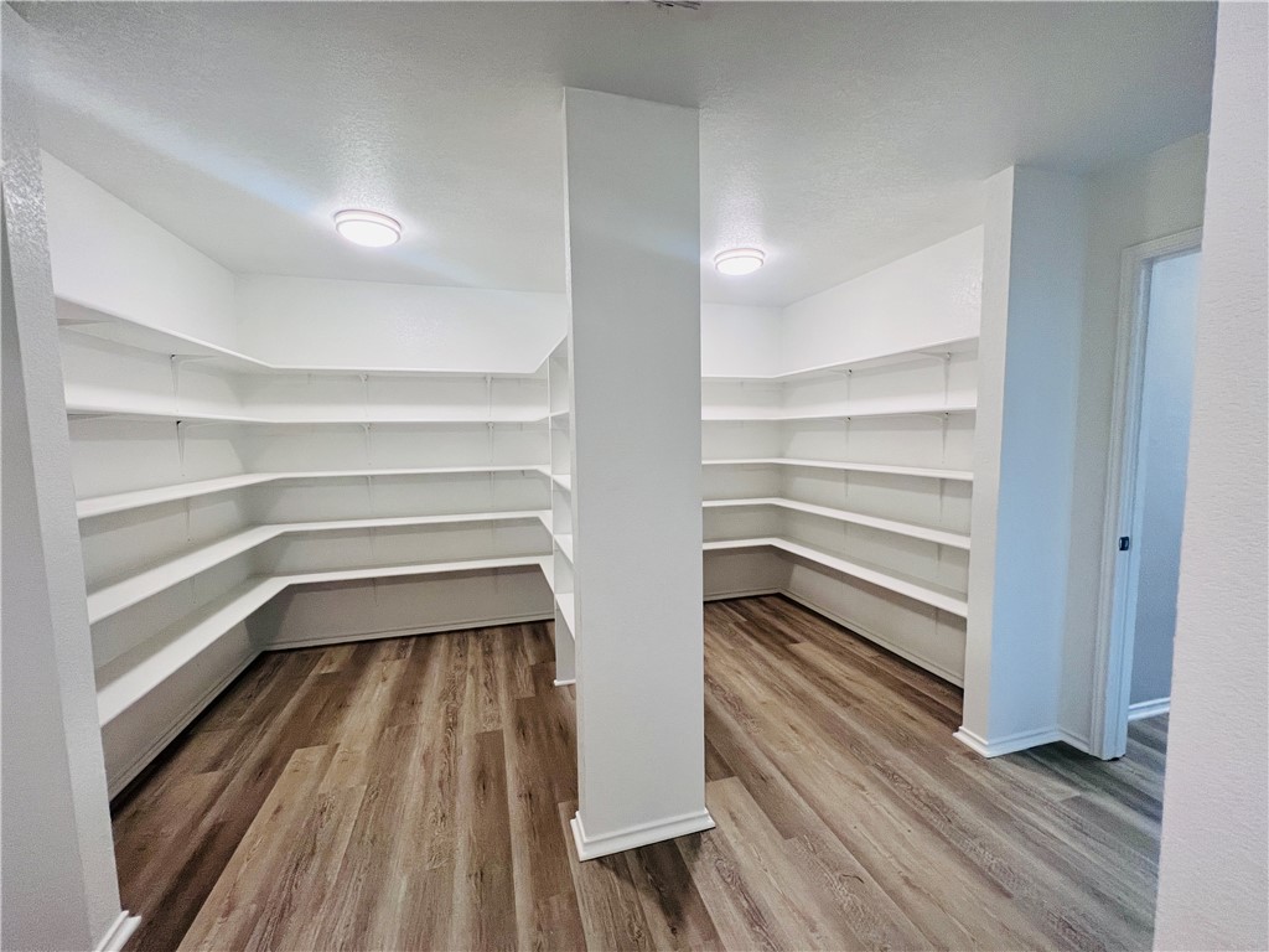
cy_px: 476
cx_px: 634
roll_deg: +0.8
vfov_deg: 89.9
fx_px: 477
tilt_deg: -4.6
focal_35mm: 13
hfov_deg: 106.2
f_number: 1.8
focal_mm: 1.57
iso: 200
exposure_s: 1/120
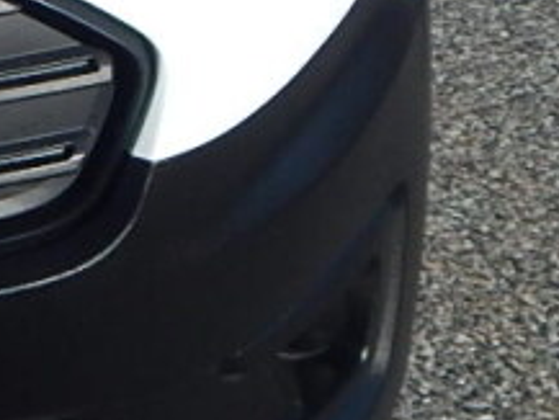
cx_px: -659
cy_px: -255
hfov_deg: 10.7
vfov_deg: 8.7
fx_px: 2666
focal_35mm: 165
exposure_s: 1/800
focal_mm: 5.1
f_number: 6.3
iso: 125
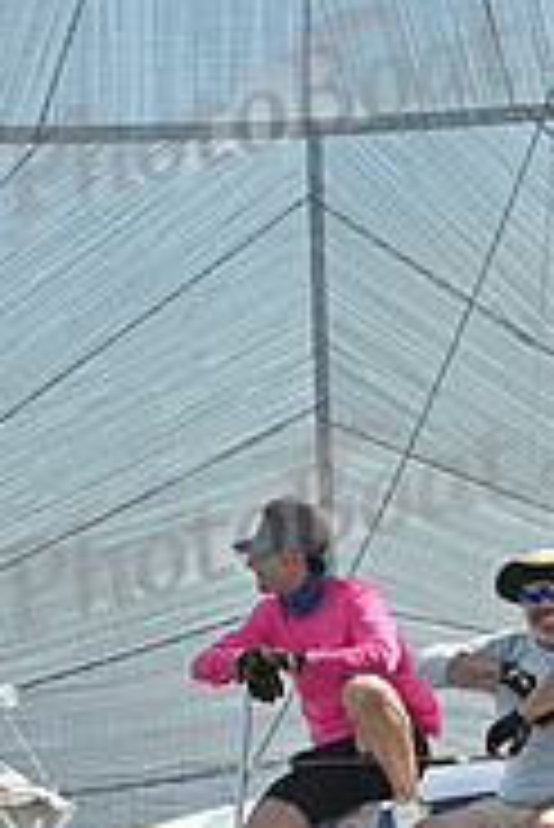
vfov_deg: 8.1
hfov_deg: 5.4
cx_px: 874
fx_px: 5806
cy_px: 686
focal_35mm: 252
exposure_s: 1/1250
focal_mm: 80
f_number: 6.3
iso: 250
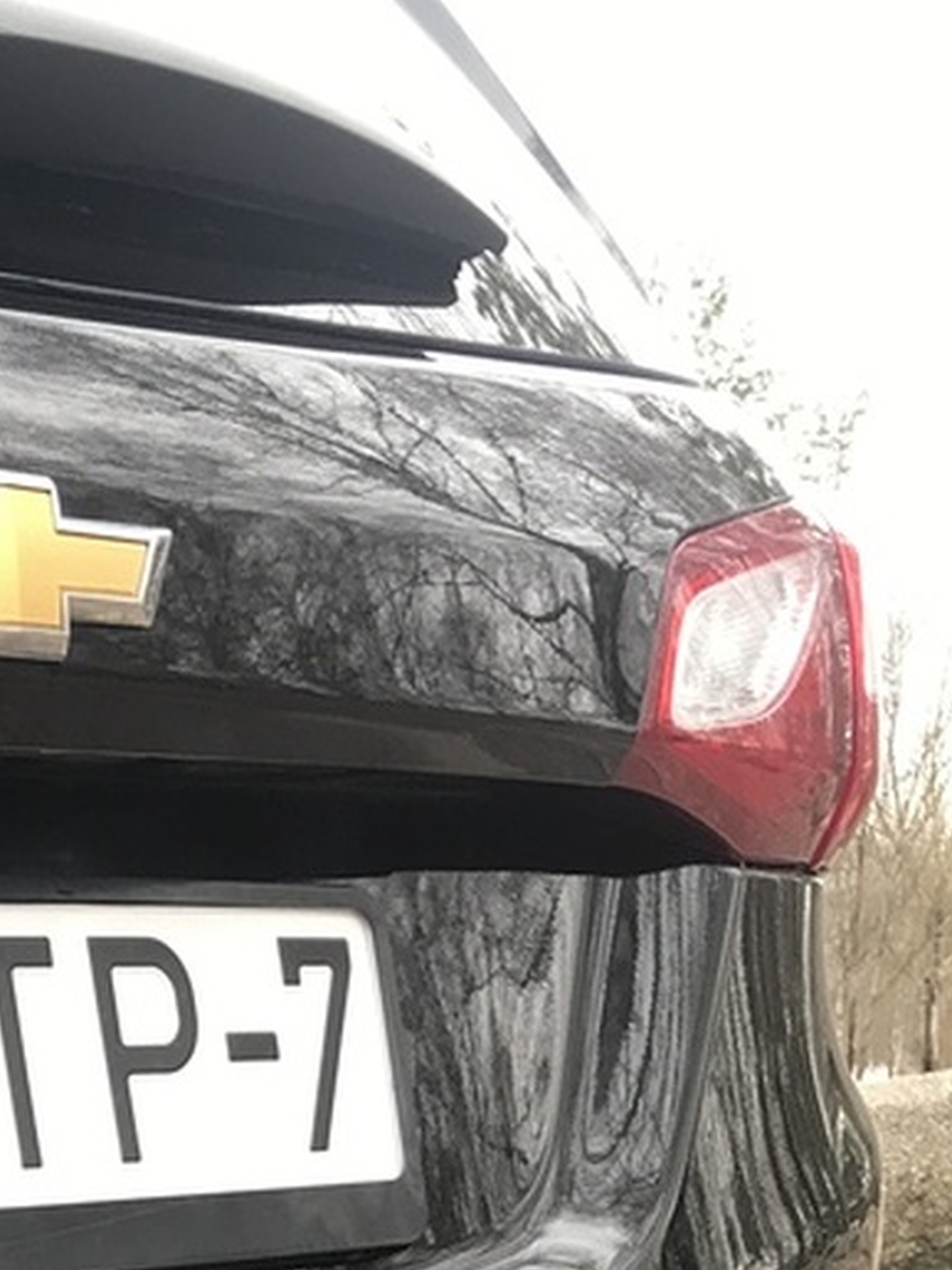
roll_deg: +1.5
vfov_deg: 19.9
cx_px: -387
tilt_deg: -11.0
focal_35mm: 87
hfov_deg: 15.8
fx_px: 3192
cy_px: 1815
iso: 20
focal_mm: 3.99
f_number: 1.8
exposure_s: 1/100
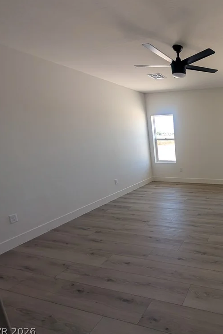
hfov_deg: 56.7
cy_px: 168
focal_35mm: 17
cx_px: 215
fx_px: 158
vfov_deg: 93.3
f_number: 1.7
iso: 53
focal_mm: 2.02
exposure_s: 1/300
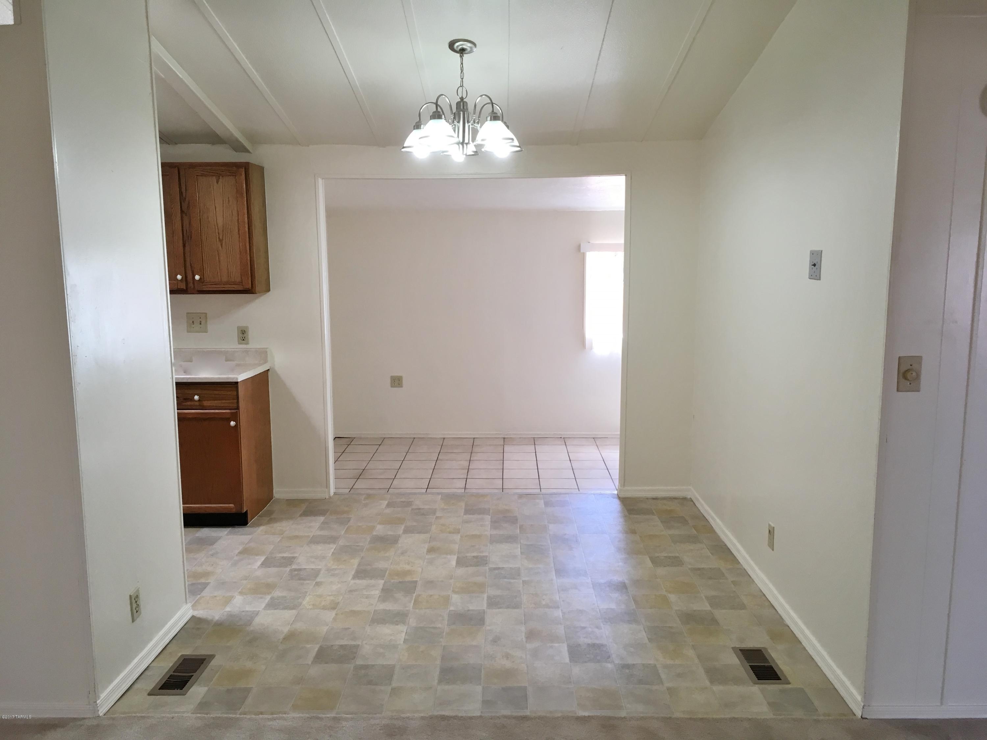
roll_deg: -0.9
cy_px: 370
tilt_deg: -7.6
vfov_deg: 48.2
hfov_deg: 61.7
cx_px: 494
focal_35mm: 29
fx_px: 827
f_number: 2.2
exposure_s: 1/30
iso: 25
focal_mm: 4.15
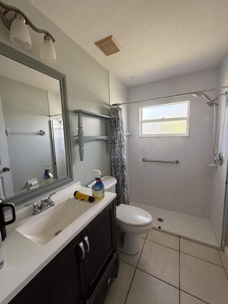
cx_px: 114
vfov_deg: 102.1
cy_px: 152
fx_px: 123
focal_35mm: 14
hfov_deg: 85.7
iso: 250
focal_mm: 2.22
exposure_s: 1/99
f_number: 2.2
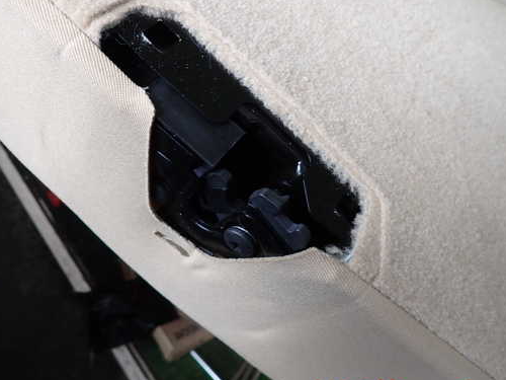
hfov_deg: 59.9
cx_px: 241
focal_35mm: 30
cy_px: 175
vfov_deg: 46.8
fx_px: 439
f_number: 2
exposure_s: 1/100
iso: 100
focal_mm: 4.5
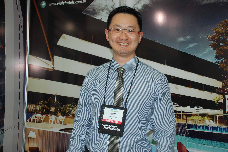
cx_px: 114
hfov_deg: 41.1
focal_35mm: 48
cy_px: 76
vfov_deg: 28.0
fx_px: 304
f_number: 4.2
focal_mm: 32
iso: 400
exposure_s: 1/60
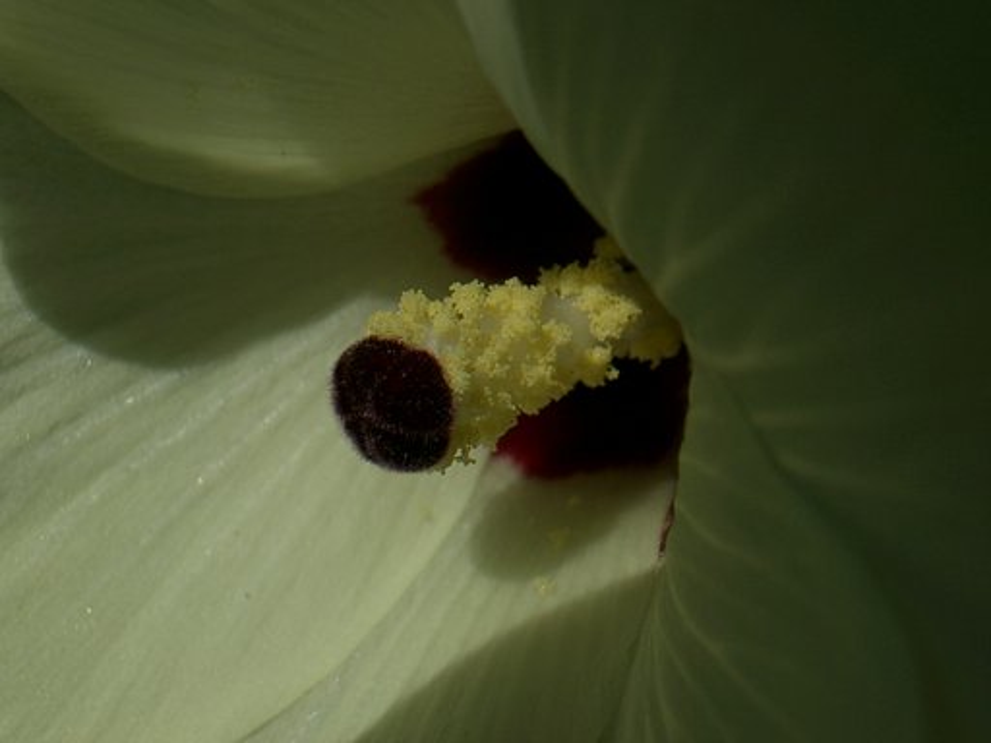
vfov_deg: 23.7
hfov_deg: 31.2
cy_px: 372
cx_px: 496
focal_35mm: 62
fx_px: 1775
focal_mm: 10.2
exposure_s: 1/2000
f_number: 5.6
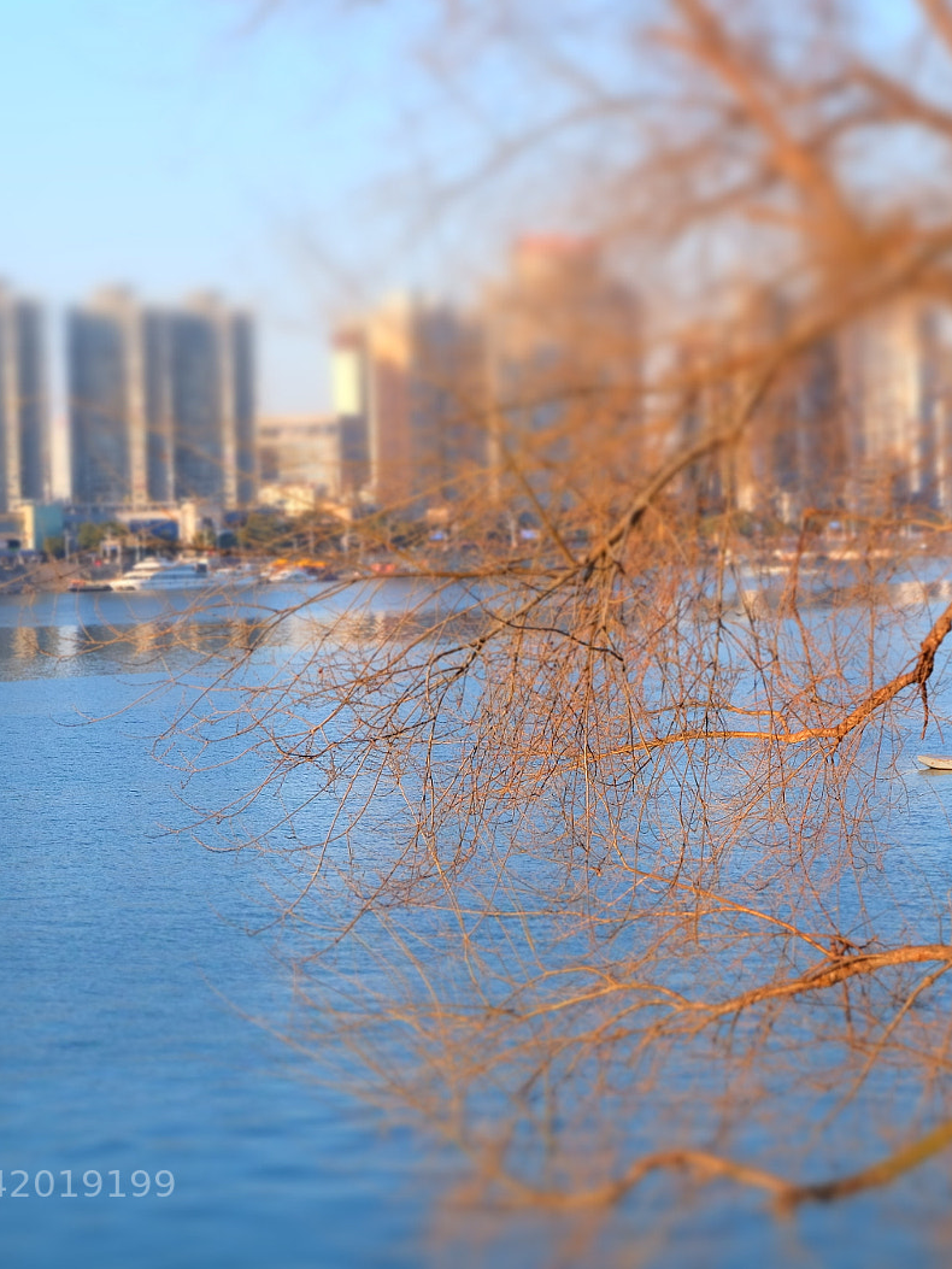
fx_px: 3373
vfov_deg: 21.3
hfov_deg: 16.1
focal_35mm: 92
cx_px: 509
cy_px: 636
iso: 200
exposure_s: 1/350
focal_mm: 41.8
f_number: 6.4
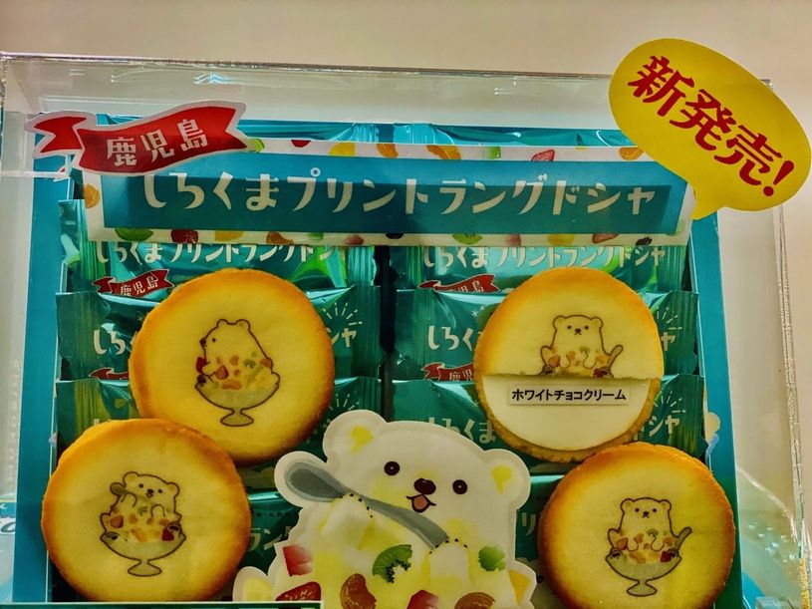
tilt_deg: +13.3
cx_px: 406
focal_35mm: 52
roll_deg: +0.2
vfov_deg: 28.0
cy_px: 304
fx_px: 1220
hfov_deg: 36.8
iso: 250
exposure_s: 1/120
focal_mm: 6
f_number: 2
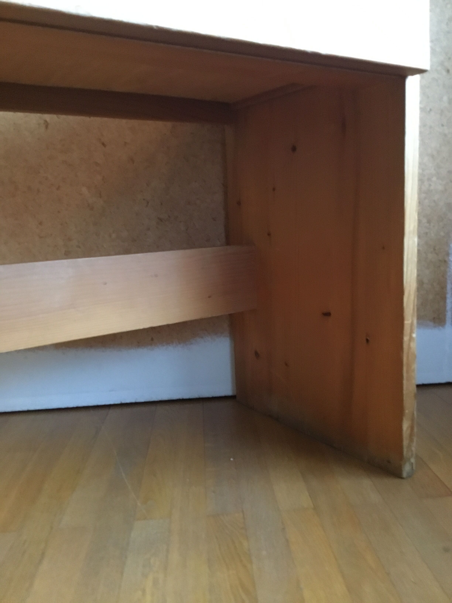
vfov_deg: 58.4
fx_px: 540
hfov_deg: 45.4
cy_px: 302
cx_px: 226
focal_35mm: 31
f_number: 2.4
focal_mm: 3.3
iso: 500
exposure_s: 1/17
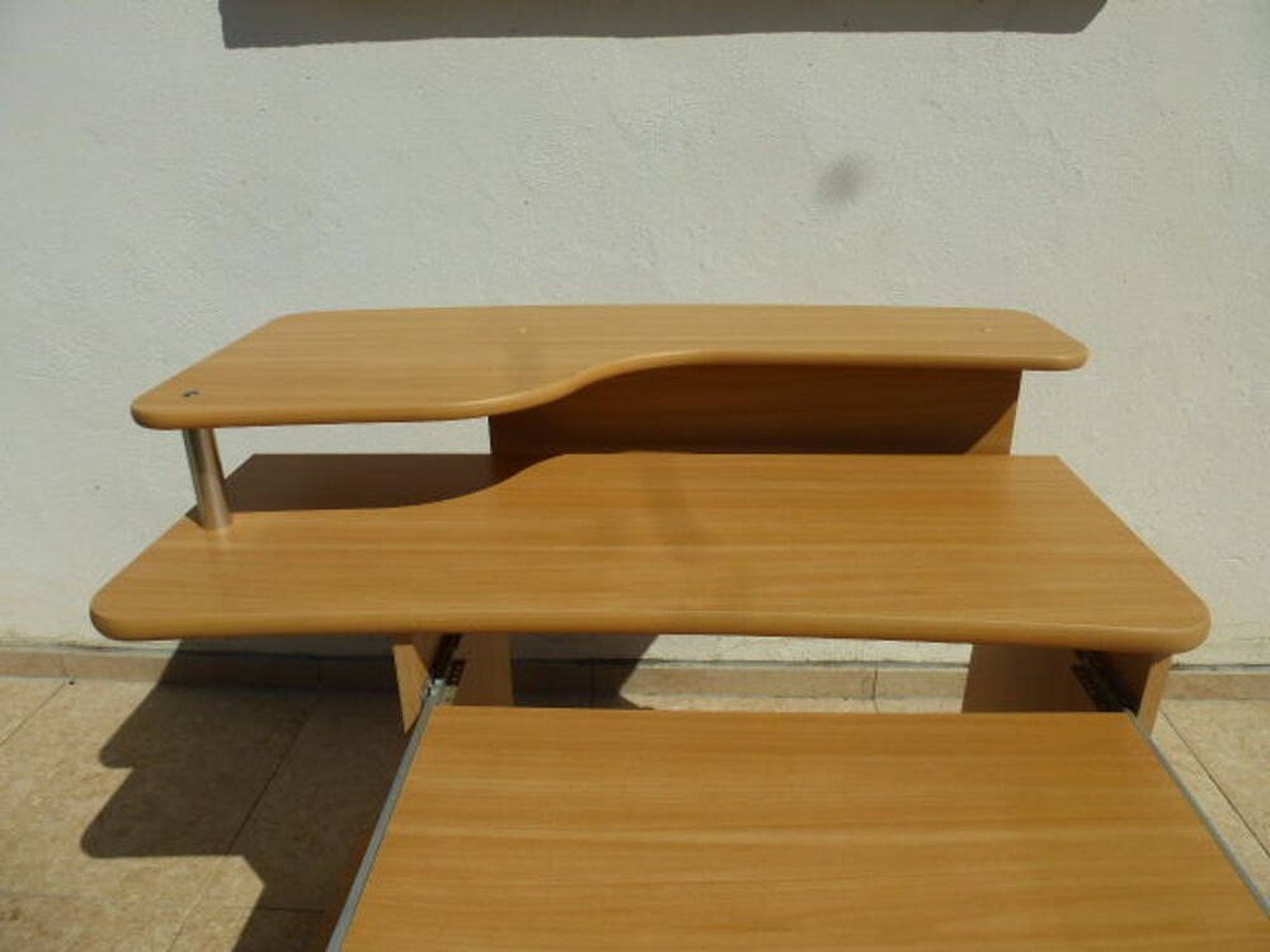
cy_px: 476
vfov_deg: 56.8
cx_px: 635
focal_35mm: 24
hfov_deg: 71.6
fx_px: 881
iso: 100
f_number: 5
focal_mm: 4.3
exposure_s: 1/1600
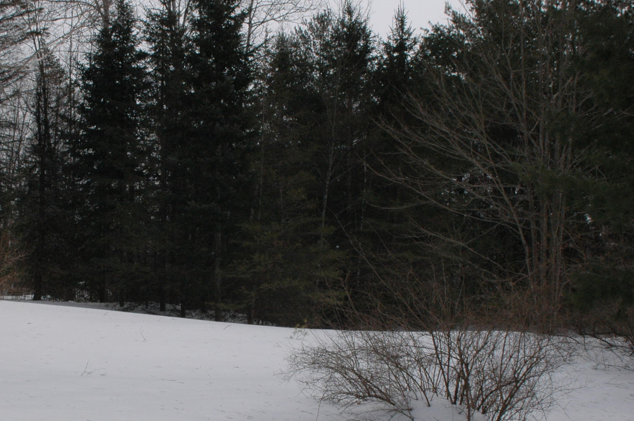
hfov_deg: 32.0
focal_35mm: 62
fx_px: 1091
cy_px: 275
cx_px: 192
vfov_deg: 21.8
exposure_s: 1/500
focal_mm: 28
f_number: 11
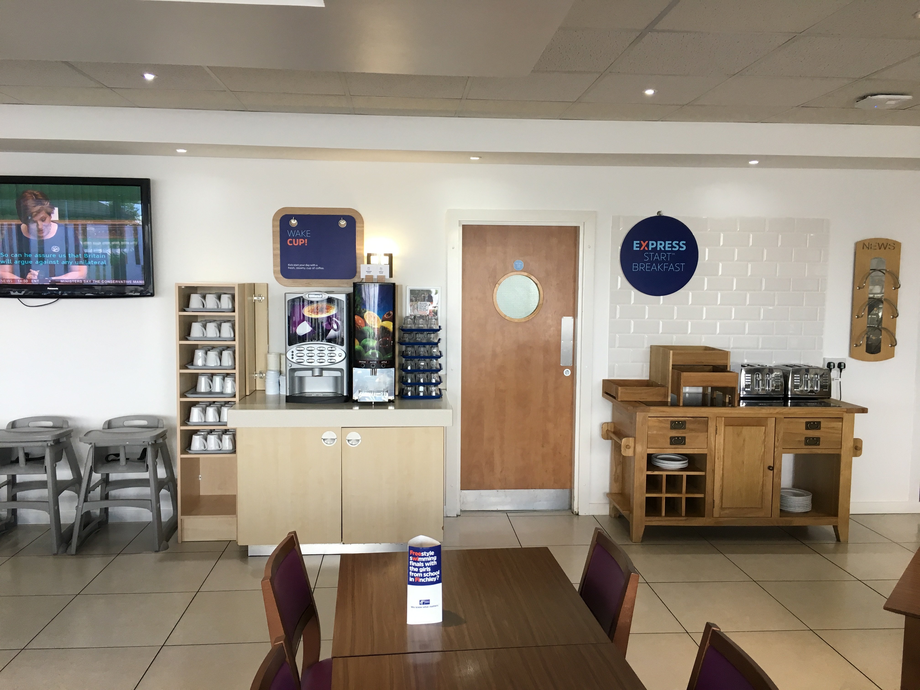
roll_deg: -0.7
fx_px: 771
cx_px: 460
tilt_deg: -4.2
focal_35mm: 29
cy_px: 345
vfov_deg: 48.2
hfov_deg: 61.7
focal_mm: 4.15
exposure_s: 1/33
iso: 40
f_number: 2.2
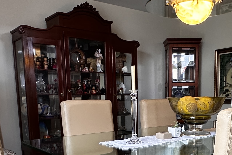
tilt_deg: -10.0
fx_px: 296
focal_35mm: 46
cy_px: 150
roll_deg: +0.1
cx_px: 148
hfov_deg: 42.3
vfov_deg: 27.8
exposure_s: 1/60
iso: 200
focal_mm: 2.22
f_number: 2.2
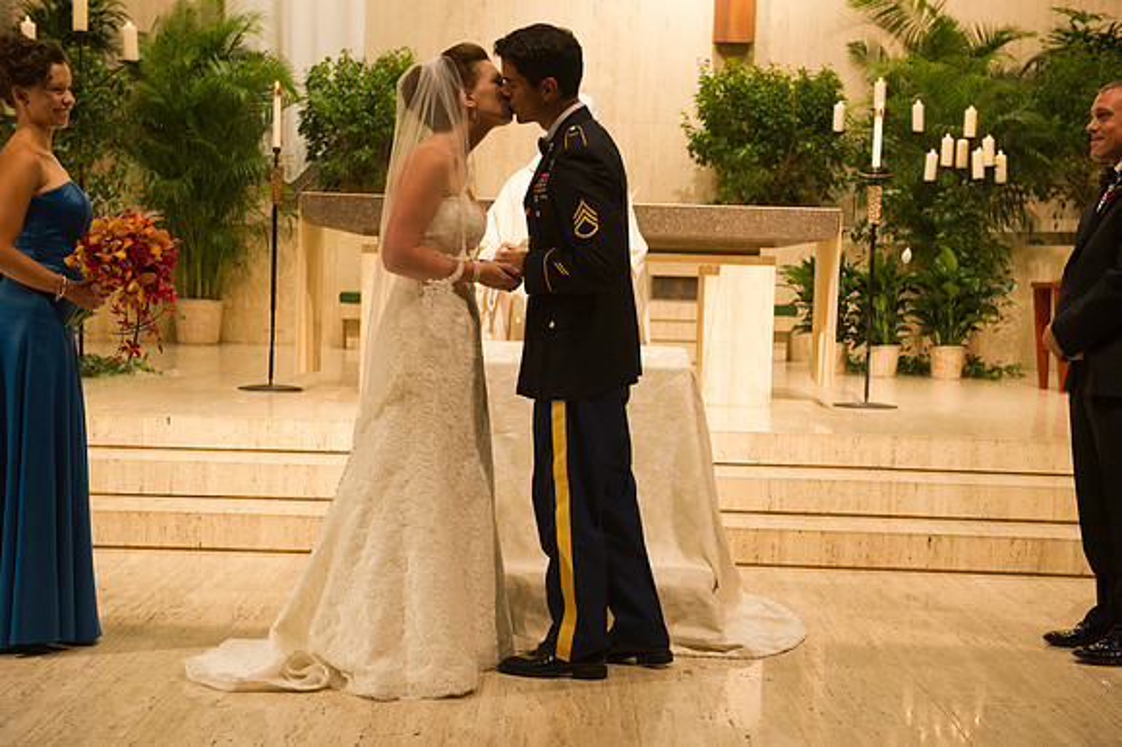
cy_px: 374
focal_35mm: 58
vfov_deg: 23.4
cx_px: 561
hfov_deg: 34.5
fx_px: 1807
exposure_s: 1/60
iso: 800
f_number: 4.5
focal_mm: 58
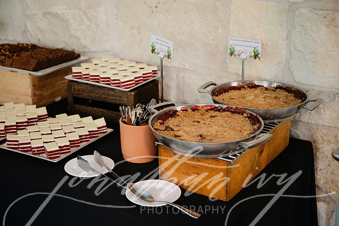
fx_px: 499
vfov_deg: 25.5
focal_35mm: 53
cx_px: 170
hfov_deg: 37.5
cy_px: 113
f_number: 2.8
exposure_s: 1/125
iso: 2500
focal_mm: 53
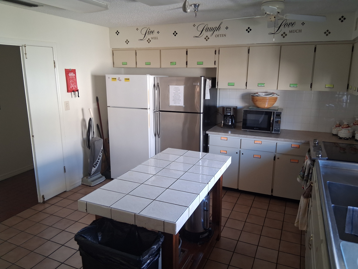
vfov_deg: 53.1
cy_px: 134
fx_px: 269
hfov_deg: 67.3
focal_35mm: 26
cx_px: 179
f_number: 1.8
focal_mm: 3.98
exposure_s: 1/50
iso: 250
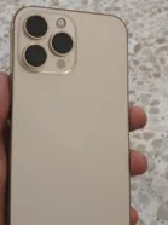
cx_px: 87
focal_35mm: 56
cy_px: 81
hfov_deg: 26.0
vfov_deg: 34.2
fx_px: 363
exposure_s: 1/50
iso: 125
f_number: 1.8
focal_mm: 4
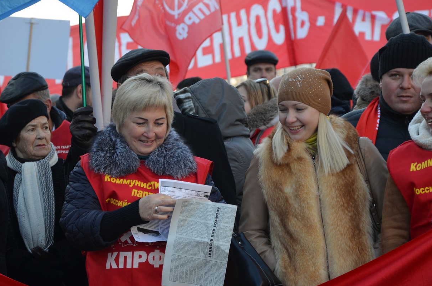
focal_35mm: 180
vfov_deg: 7.6
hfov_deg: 11.4
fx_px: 2155
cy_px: 173
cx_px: 218
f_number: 5.6
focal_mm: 98
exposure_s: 1/320
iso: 400
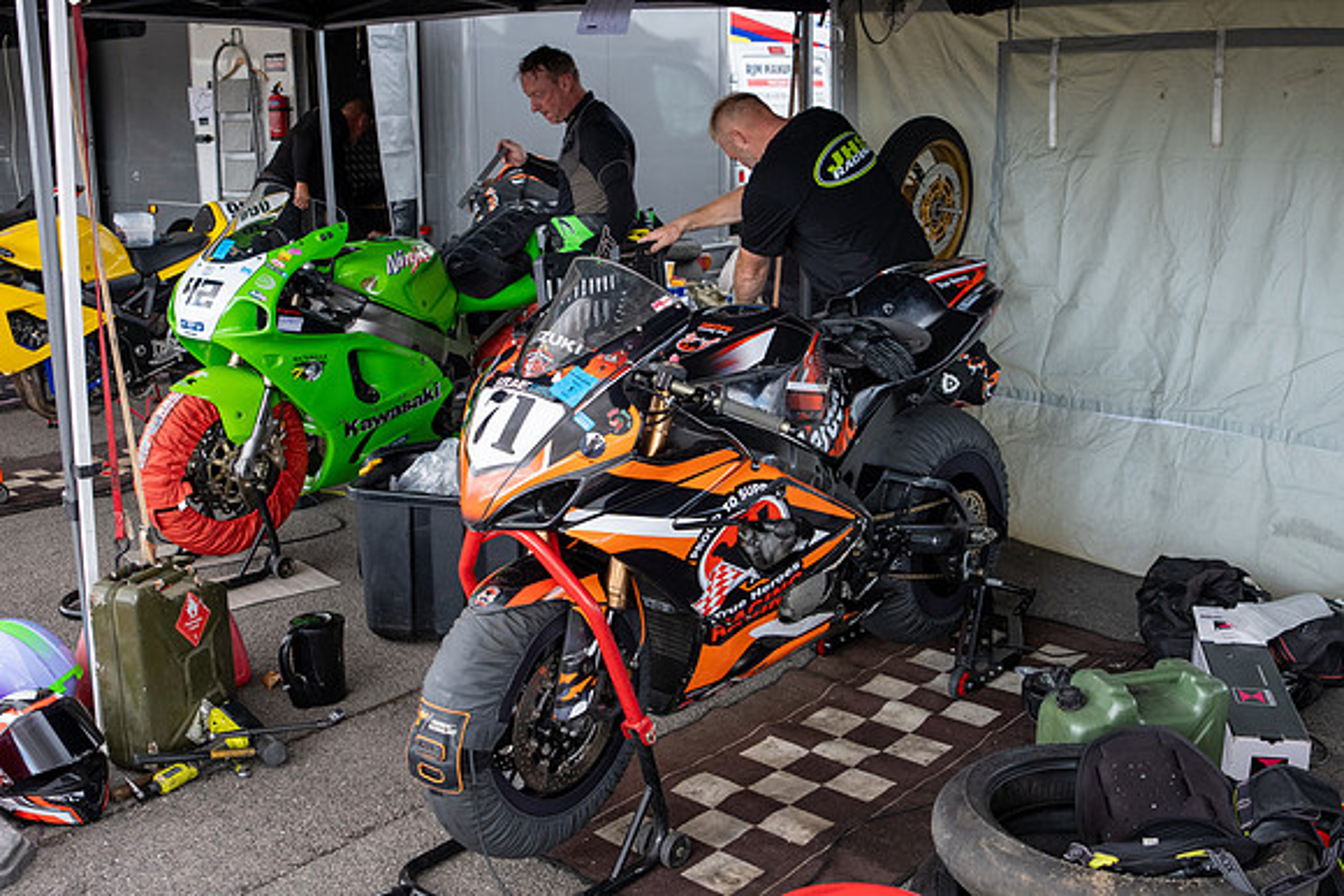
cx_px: 672
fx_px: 1344
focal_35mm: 36
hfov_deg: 53.1
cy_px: 448
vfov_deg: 36.9
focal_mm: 24
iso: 320
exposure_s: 1/500
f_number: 4
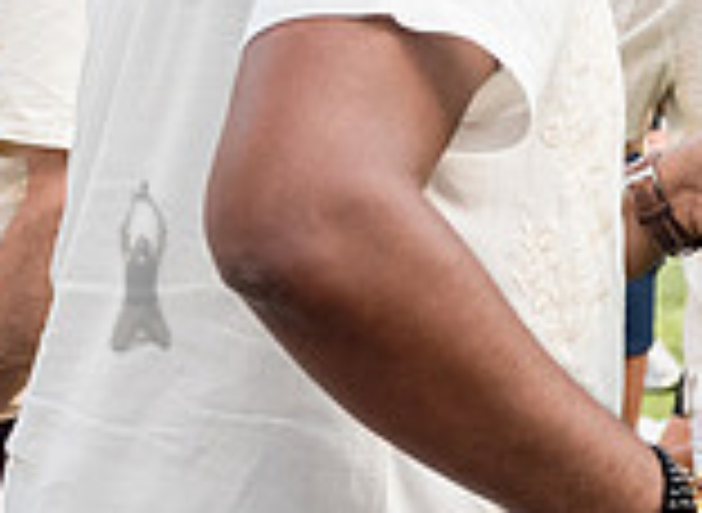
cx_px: 911
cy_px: 79
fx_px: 2894
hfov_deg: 13.3
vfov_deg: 10.1
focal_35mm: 144
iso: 2000
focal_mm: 32
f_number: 4
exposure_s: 1/400
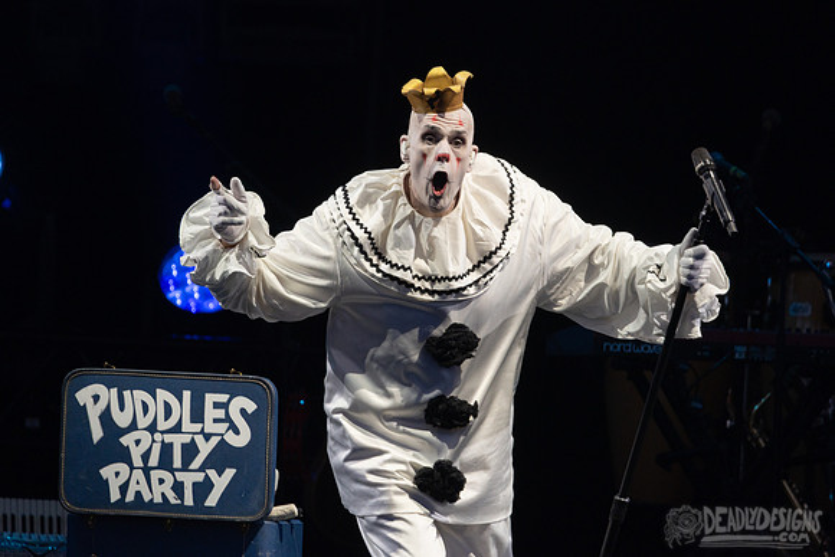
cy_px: 213
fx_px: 18189
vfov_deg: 1.8
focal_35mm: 784
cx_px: 427
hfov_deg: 2.6
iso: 1000
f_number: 6.3
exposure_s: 1/500
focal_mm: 600
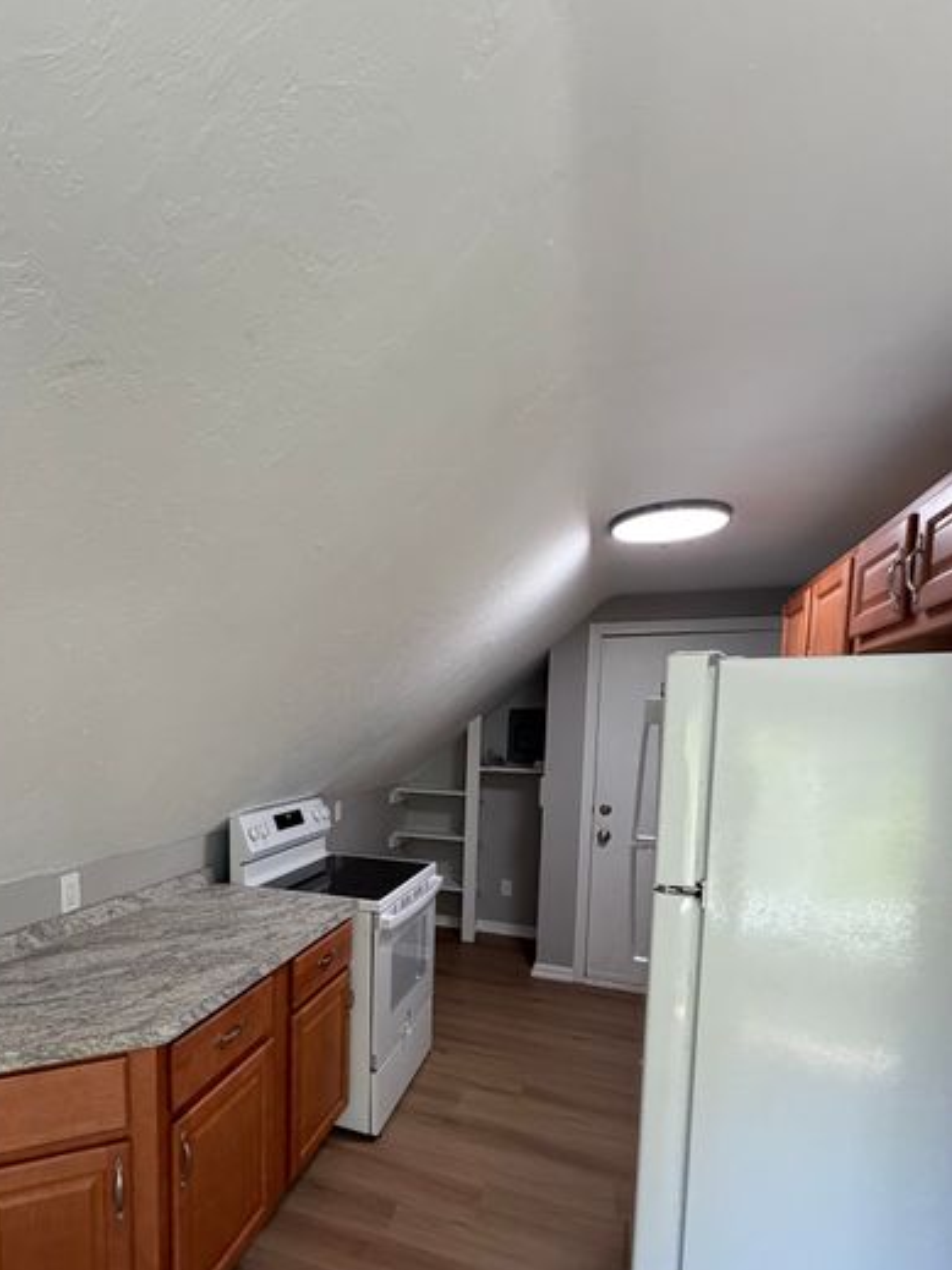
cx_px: 343
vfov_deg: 86.0
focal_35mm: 18
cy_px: 794
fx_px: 660
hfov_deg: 70.1
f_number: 2.2
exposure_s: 1/121
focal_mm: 2.22
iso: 200
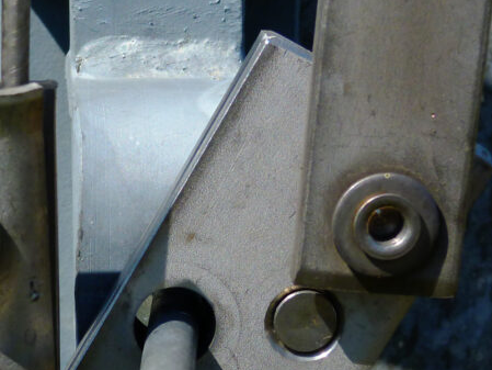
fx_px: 1976
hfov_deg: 14.1
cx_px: 61
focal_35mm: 139
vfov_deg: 10.7
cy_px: 199
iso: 80
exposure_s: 1/800
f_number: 4
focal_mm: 11
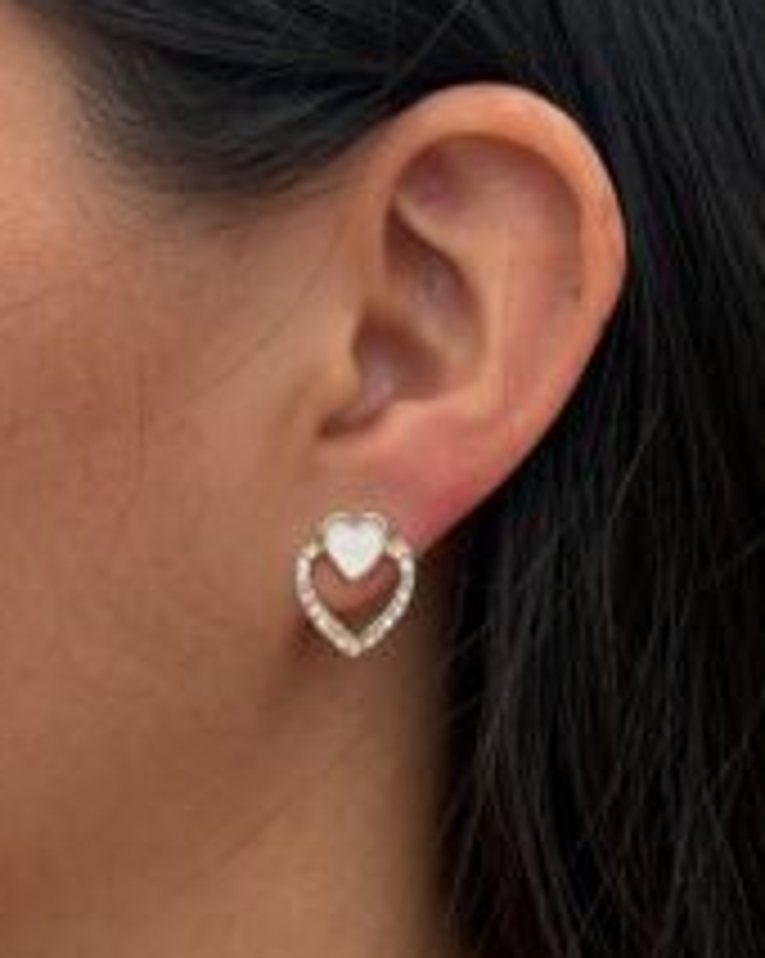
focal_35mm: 88
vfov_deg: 21.7
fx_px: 2494
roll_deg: -0.1
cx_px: 356
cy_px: 589
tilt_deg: -5.5
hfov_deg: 17.4
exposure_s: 1/1307
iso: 64
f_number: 1.78
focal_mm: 6.76
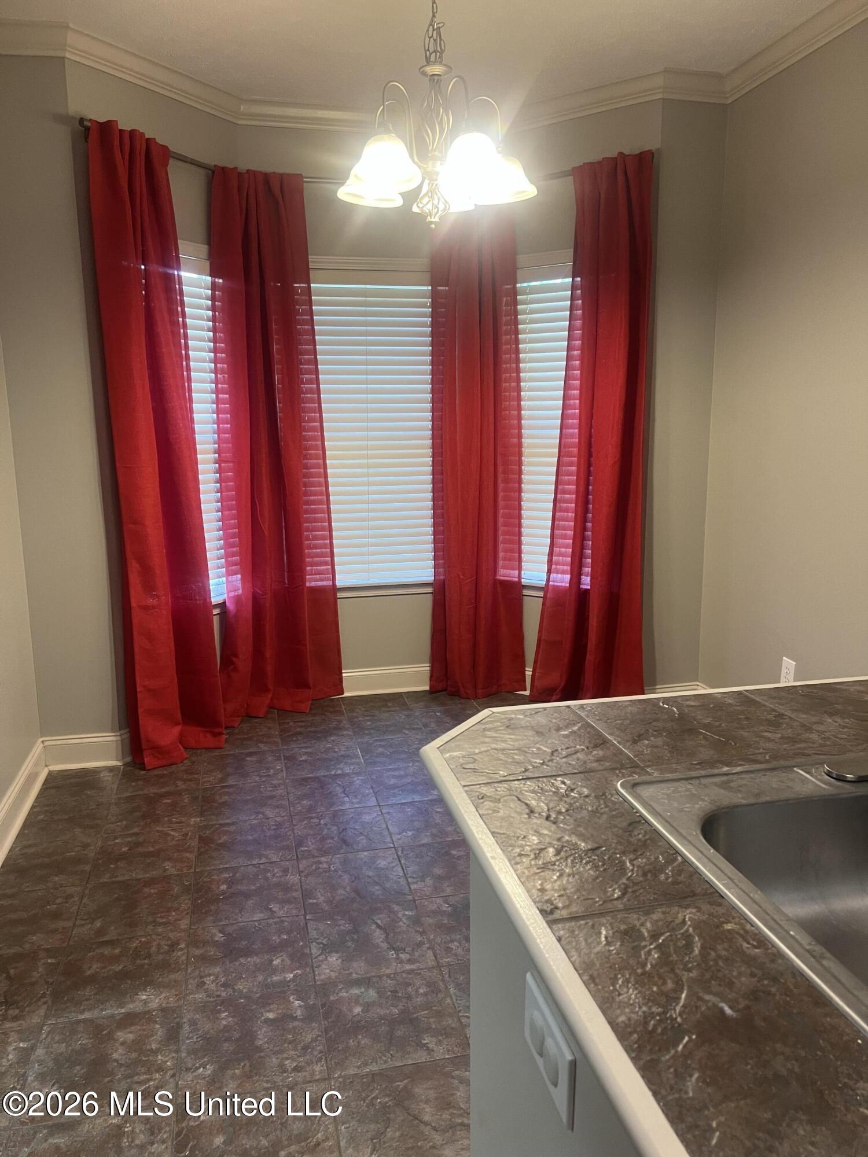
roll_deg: +1.1
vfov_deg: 67.3
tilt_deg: -5.7
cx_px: 434
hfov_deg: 53.1
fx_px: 869
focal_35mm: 26
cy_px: 578
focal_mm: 5.7
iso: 160
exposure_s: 1/60
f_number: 1.5
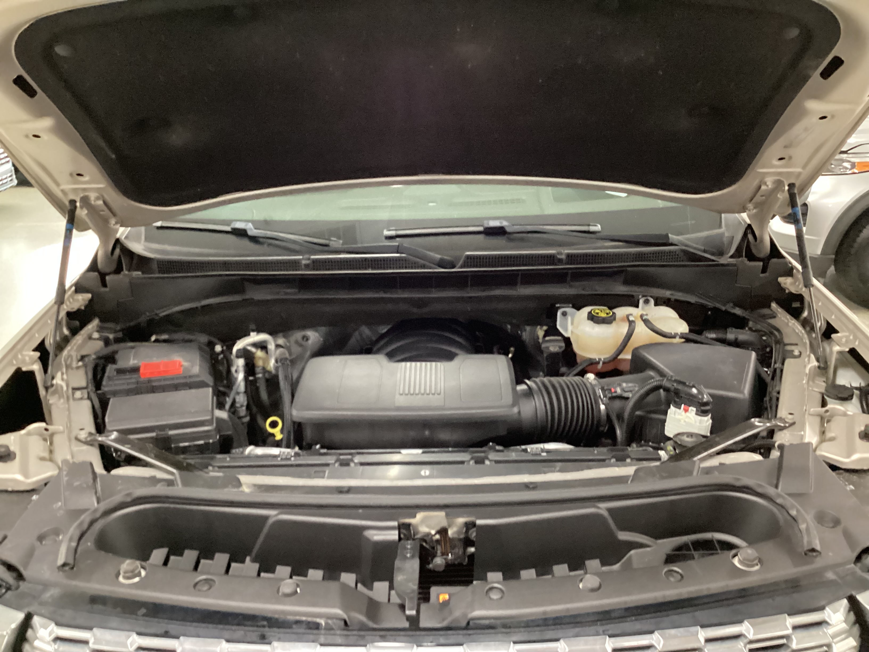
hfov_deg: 58.4
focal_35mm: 31
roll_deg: +1.6
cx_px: 434
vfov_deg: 45.4
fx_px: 778
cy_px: 326
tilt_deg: -22.6
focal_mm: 3.3
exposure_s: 1/25
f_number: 2.4
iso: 640
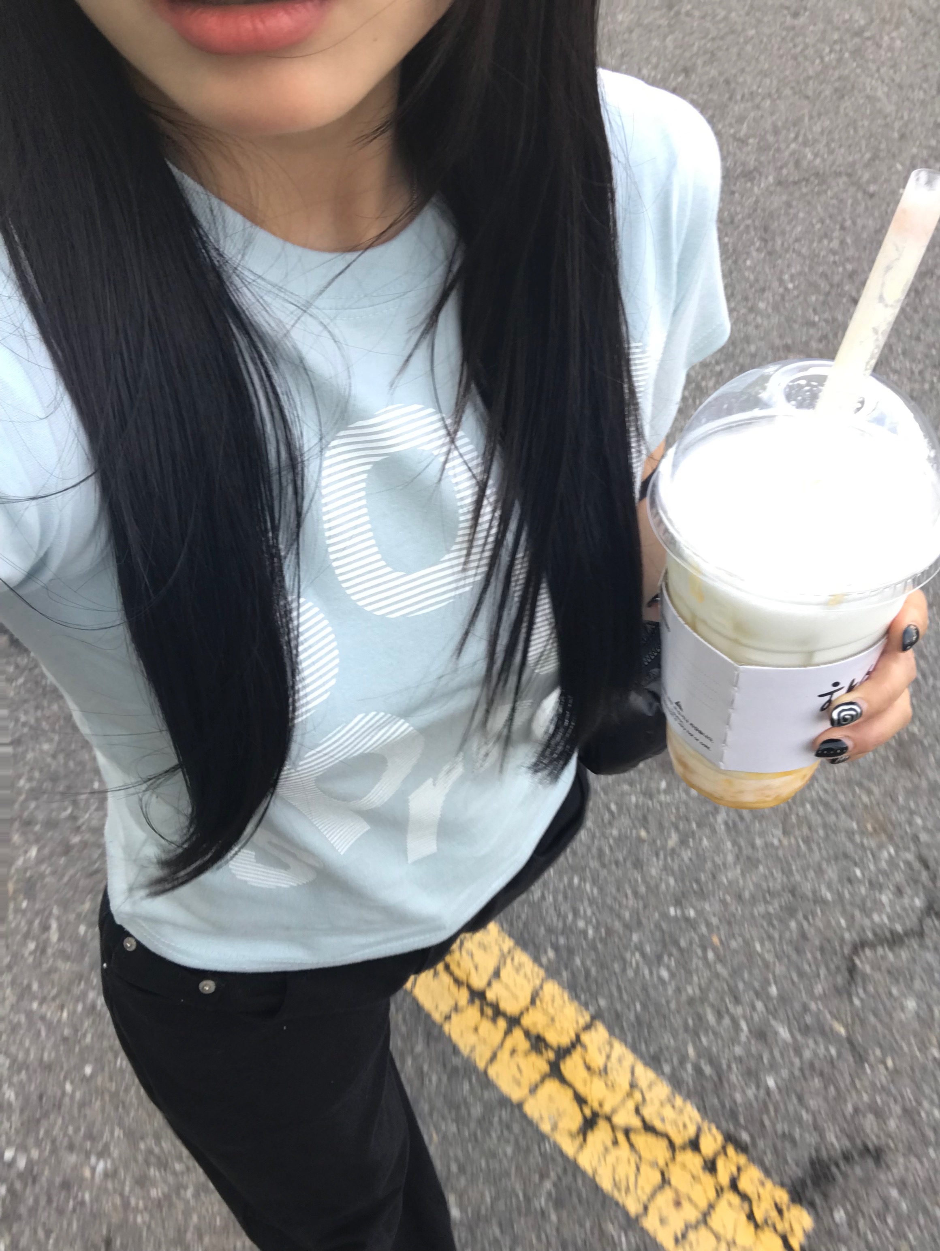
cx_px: 470
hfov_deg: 44.2
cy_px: 626
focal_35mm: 32
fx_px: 1157
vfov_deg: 56.8
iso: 25
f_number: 2.2
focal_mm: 2.87
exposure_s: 1/120
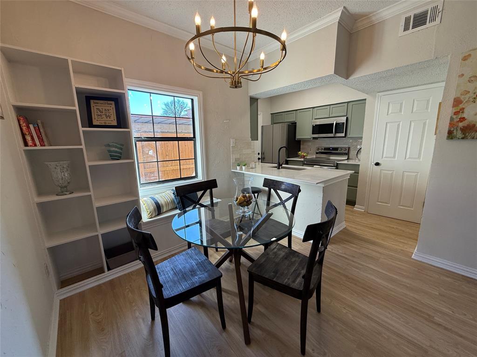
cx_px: 238
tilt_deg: -10.3
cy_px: 178
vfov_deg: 85.7
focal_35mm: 14
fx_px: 193
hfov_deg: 102.1
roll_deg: +1.3
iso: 100
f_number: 2.2
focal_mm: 2.22
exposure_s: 1/120
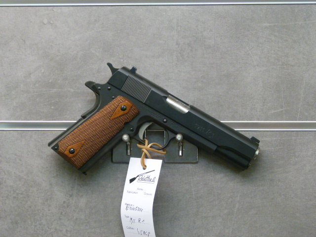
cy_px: 118
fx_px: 959
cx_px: 158
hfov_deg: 18.7
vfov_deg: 14.1
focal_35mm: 105
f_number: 3.5
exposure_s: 1/60
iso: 320
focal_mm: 18.9
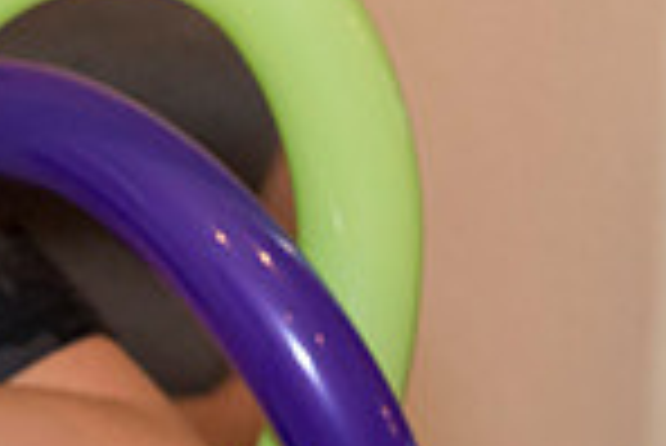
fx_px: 5092
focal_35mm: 275
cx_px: -418
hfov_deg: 7.3
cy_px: 448
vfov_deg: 5.0
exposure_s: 1/160
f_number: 7.1
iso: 4000
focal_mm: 70
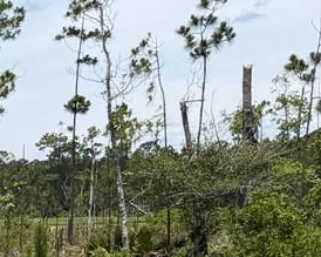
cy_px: 431
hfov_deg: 10.4
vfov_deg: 10.7
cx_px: -614
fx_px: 1301
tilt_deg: -8.4
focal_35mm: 137
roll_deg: +2.0
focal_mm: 6.76
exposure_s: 1/4673
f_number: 1.78
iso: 80
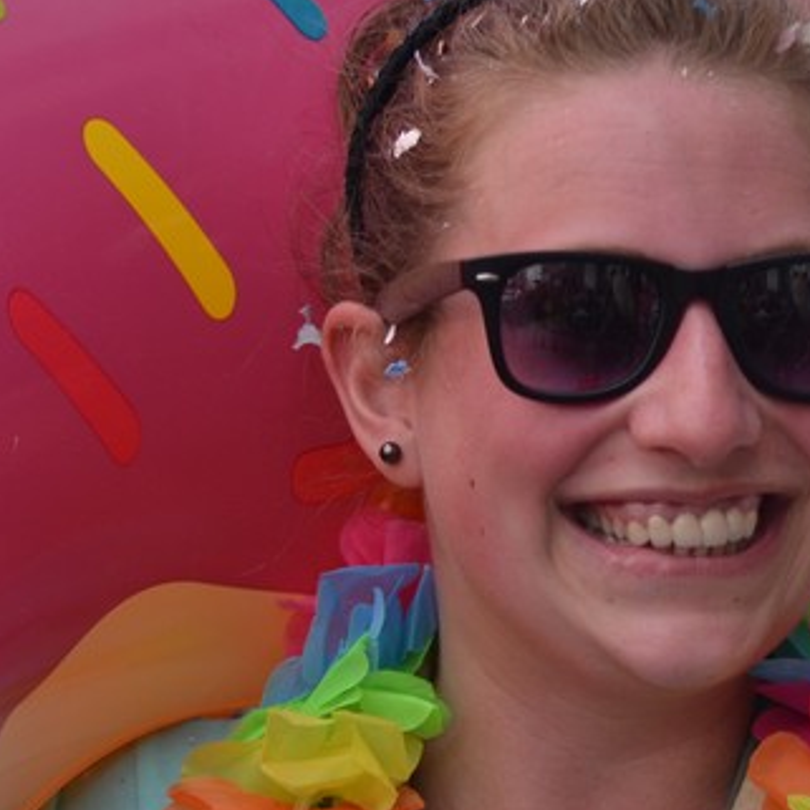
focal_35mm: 345
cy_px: 408
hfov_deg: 5.1
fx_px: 9143
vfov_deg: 5.1
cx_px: 949
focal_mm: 85
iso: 100
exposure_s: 1/500
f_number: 2.8
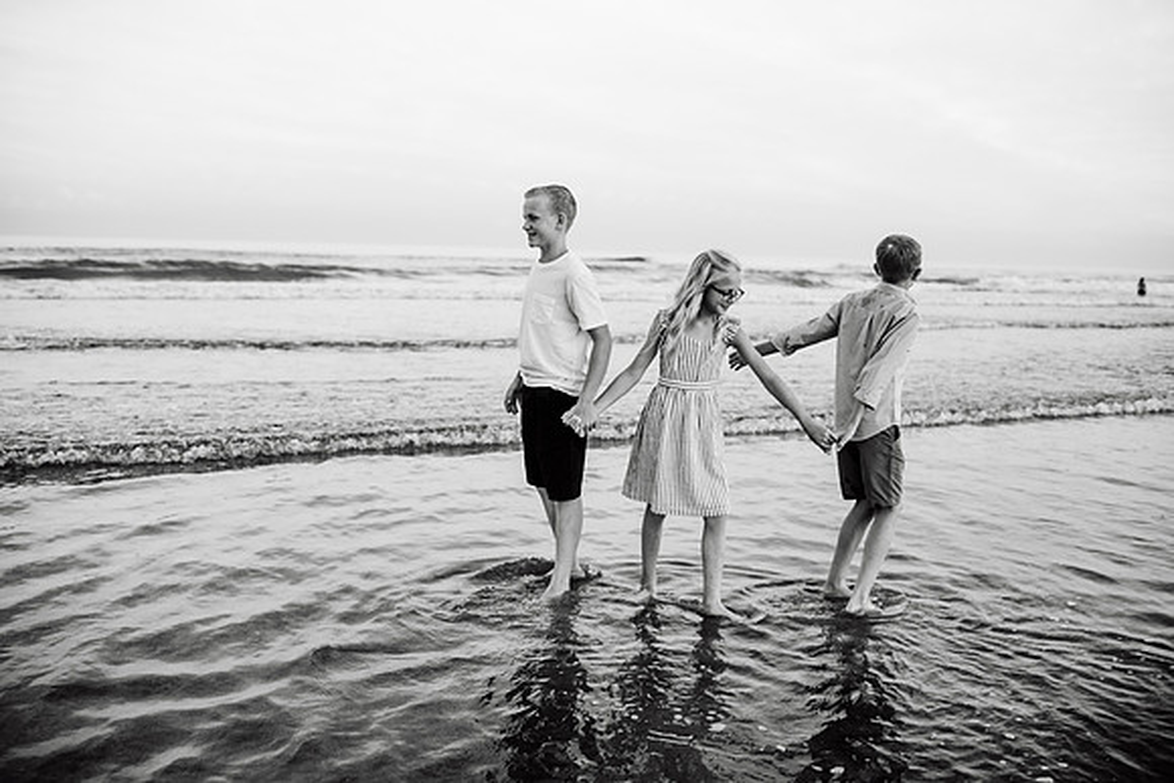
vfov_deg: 37.9
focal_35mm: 35
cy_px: 392
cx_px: 587
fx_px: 1142
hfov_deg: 54.4
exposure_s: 1/320
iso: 320
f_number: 2.8
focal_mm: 35
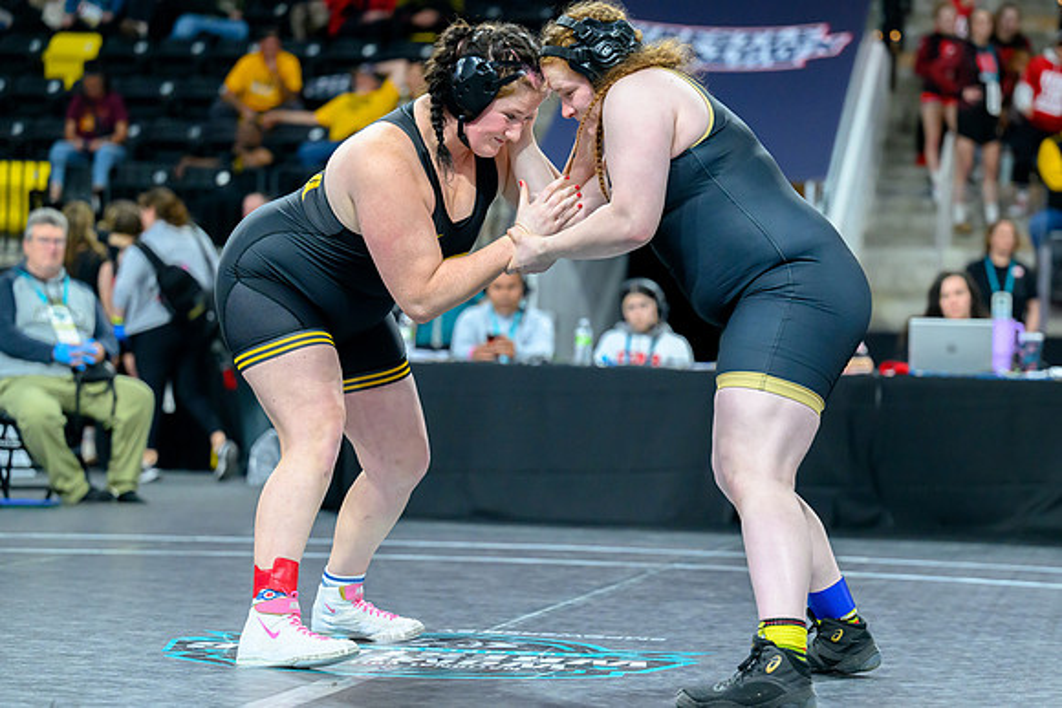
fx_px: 3070
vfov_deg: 13.2
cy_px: 337
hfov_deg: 19.6
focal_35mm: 104
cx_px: 593
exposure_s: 1/800
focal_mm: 92
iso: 3600
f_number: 2.8
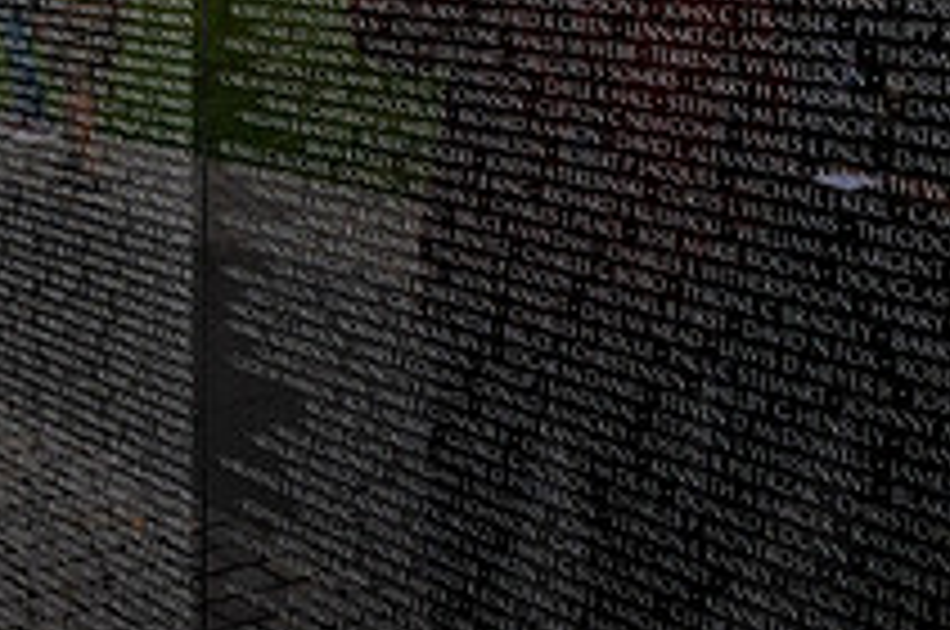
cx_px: -81
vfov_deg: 19.4
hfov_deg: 28.0
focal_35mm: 66
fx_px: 1739
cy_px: -126
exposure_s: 1/640
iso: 1250
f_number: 8
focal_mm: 24
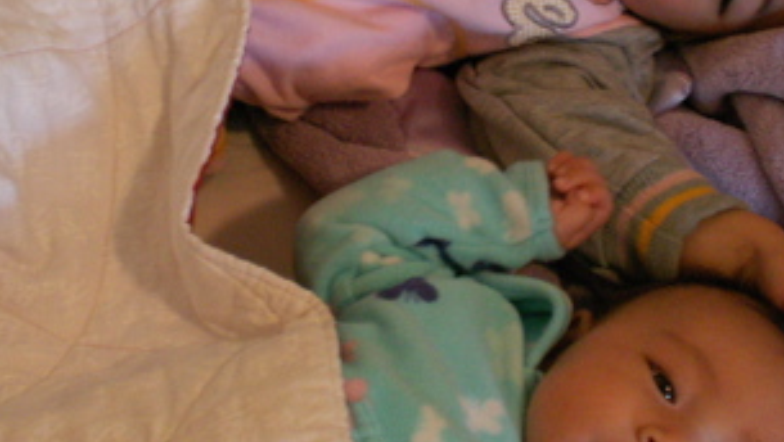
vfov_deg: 15.1
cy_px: 98
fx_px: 1664
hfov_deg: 26.4
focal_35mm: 80
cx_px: 486
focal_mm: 5.86
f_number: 2.8
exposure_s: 1/8
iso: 160
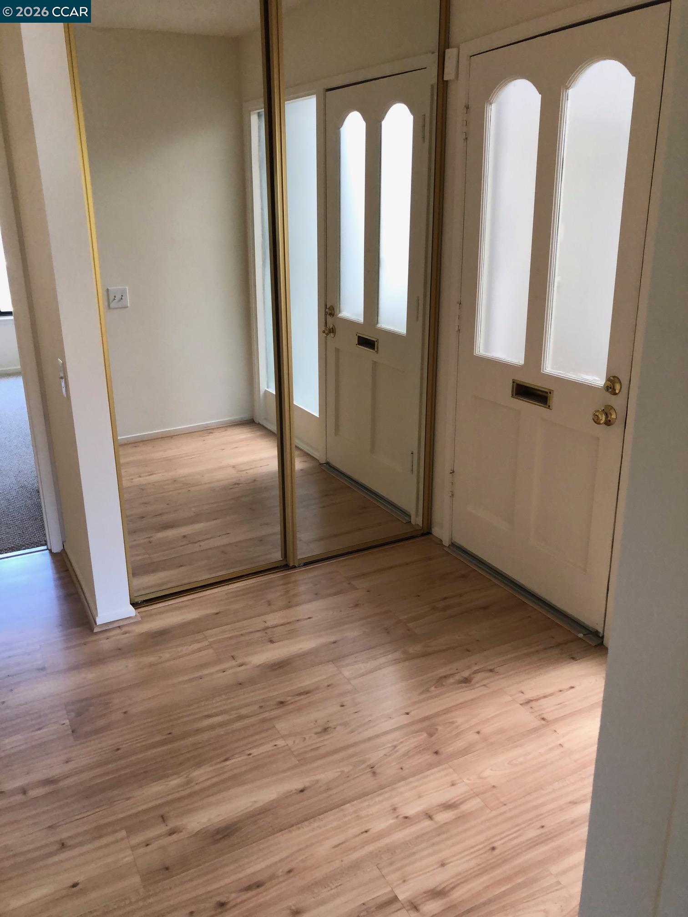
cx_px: 344
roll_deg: +1.7
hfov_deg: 49.7
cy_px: 458
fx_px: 742
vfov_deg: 63.4
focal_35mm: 28
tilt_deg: -17.6
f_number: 1.8
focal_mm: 3.99
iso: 125
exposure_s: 1/60
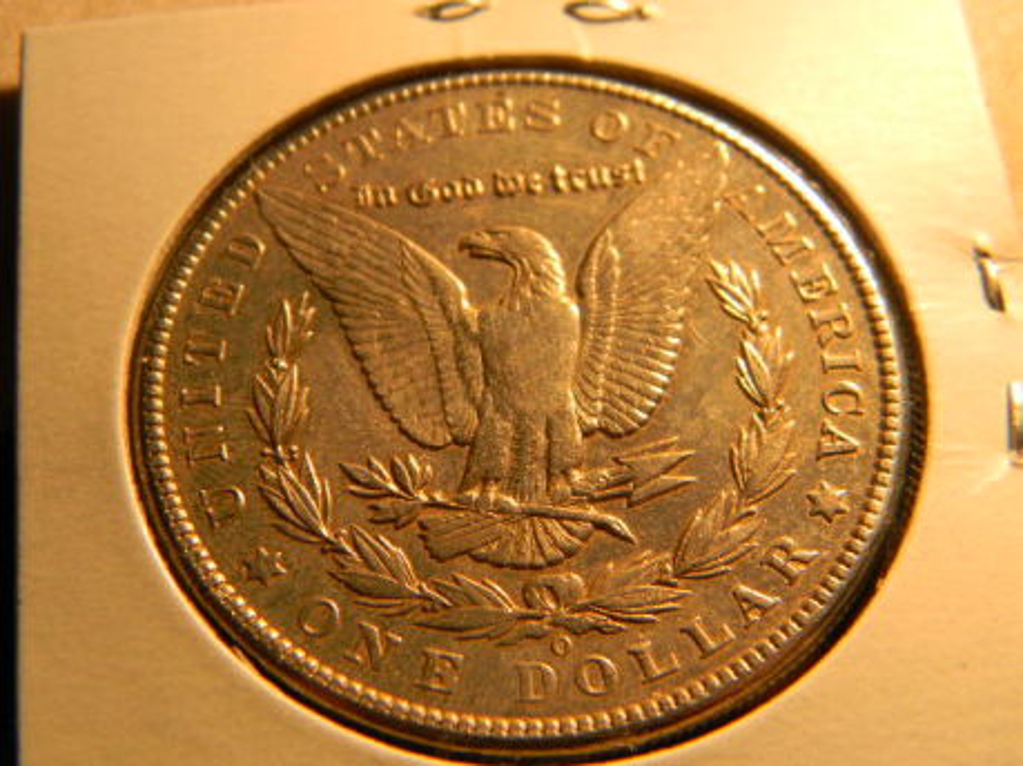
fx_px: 1980
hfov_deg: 29.0
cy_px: 383
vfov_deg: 21.9
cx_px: 512
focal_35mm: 67
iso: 80
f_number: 4.3
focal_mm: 12.2
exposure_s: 1/51.6
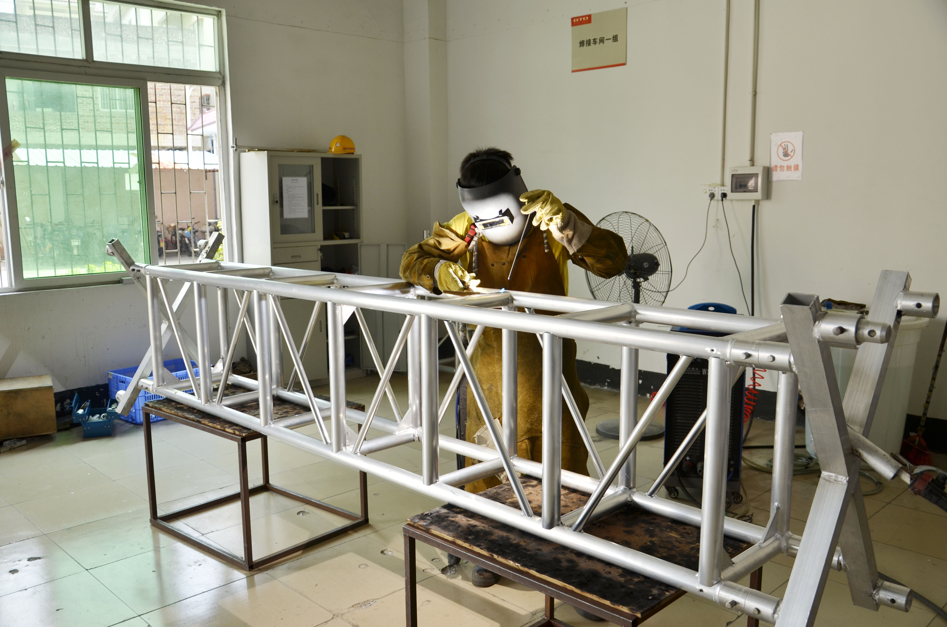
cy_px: 314
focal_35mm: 32
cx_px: 474
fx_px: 827
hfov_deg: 59.6
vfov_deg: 41.5
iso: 100
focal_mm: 21
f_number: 3.8
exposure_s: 1/125
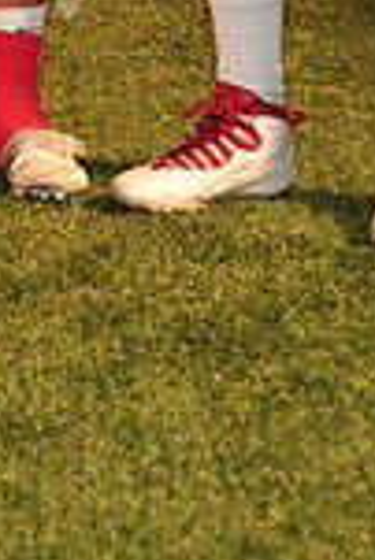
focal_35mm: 238
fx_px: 3710
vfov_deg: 8.4
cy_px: -412
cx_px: -78
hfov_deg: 5.8
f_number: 6.3
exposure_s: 1/80
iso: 2000
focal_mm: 62
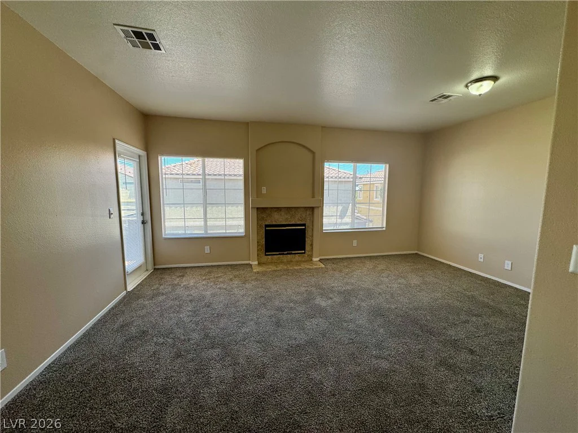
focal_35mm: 14
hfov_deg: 102.1
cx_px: 289
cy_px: 216
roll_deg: -0.6
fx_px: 234
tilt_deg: -6.6
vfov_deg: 85.7
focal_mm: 2.22
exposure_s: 1/120
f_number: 2.2
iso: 40
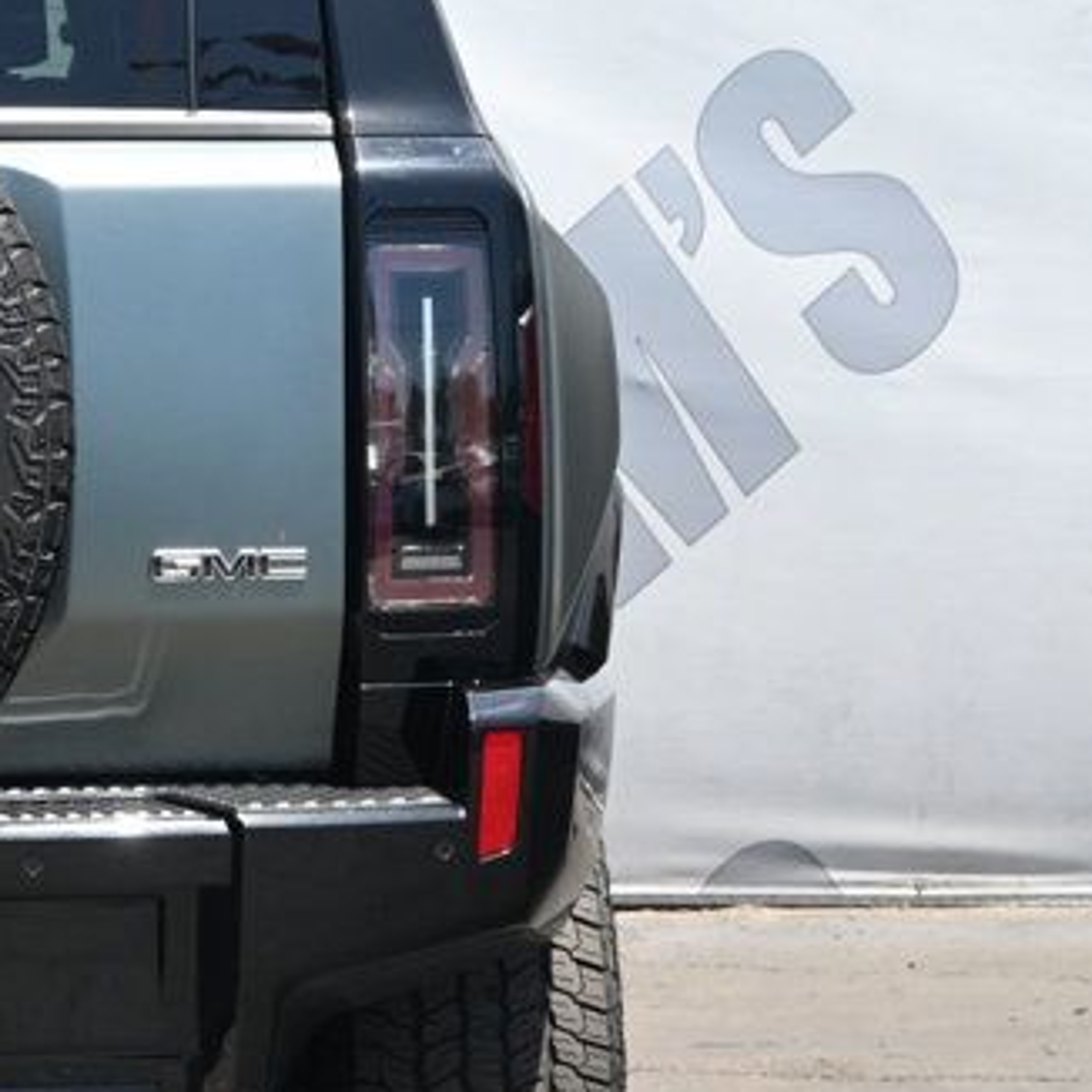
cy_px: 536
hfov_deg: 9.5
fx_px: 6436
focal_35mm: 180
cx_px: -466
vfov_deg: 9.7
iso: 220
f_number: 6
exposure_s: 1/250
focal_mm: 45
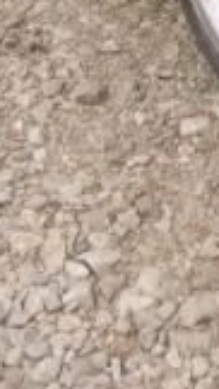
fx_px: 1333
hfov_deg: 8.3
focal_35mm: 129
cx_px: 602
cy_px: -315
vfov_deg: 14.6
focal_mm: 4.3
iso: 80
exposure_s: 1/280
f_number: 3.3
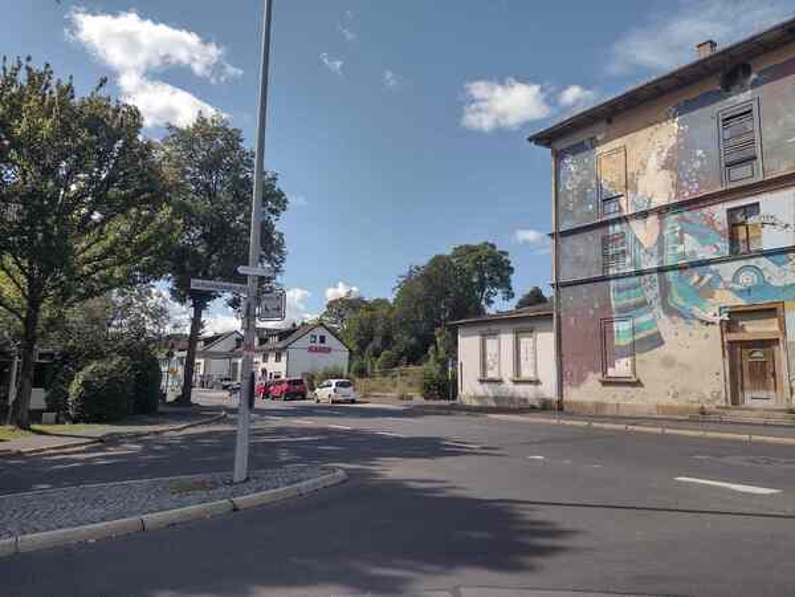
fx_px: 620
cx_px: 398
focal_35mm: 27
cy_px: 298
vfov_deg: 51.4
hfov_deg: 65.3
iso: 100
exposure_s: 1/1866
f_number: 1.7
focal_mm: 4.71
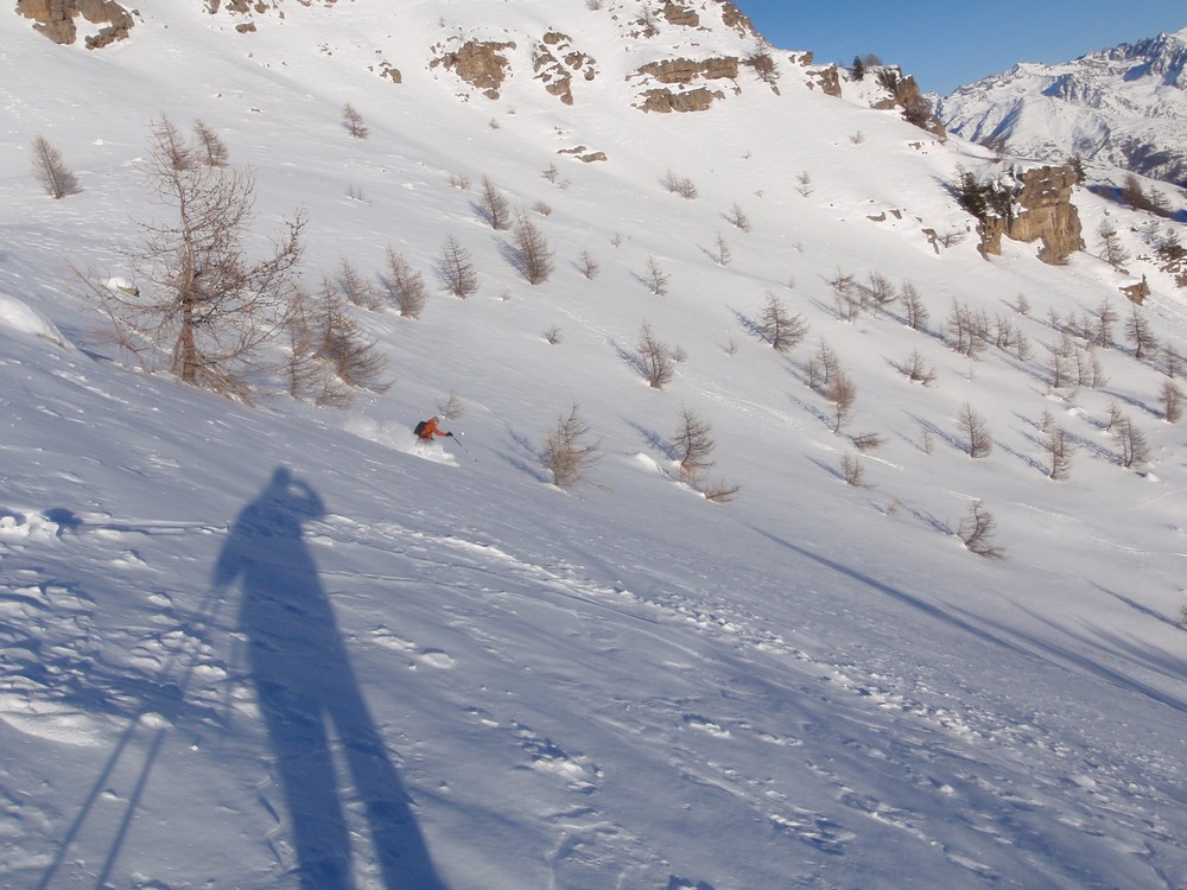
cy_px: 445
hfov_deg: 63.4
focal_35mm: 28
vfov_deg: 49.7
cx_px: 594
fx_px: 960
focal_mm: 5
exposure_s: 1/800
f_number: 4
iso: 64
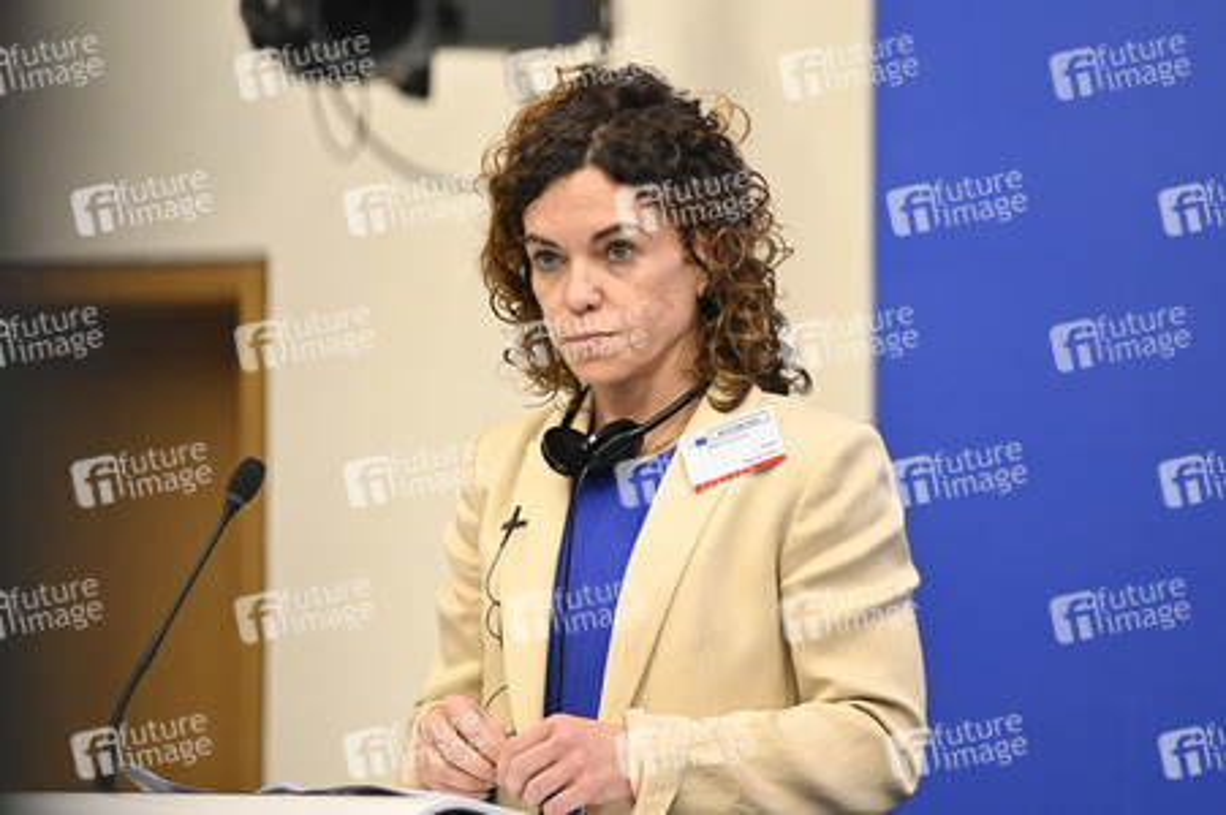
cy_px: 408
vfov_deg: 7.2
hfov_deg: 10.8
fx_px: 6466
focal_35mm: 190
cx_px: 613
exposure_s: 1/320
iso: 2500
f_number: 2.8
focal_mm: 190
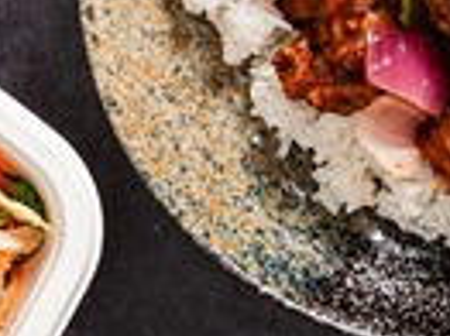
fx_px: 2870
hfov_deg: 8.9
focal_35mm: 221
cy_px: -86
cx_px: 361
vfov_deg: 6.7
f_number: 13
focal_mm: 50
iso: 250
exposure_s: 1/160
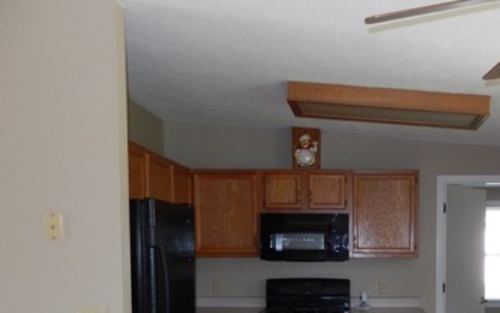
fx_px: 654
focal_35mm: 48
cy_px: 295
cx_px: 380
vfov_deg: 25.8
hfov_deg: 40.5
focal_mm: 4.5
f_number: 3.4
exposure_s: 1/30
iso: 200
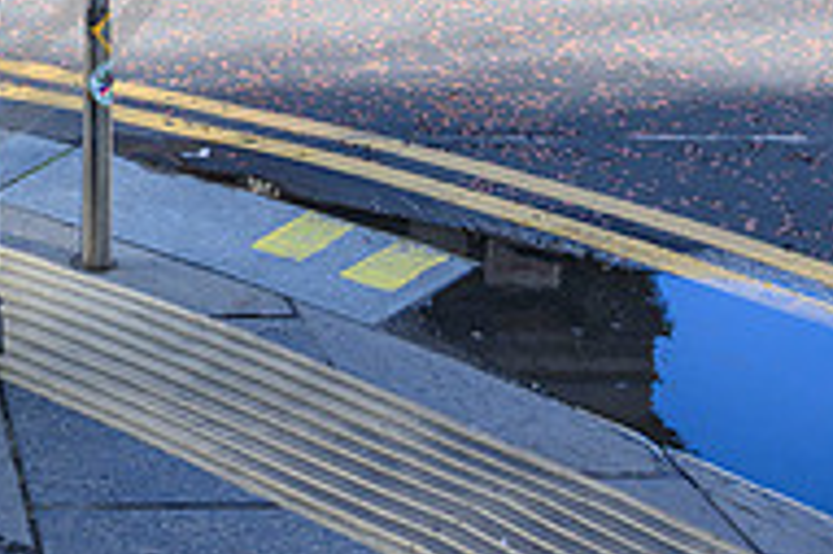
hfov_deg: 24.5
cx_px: -222
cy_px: -251
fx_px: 1688
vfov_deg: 17.0
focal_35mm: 73
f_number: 6.3
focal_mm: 24
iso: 500
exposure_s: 1/500
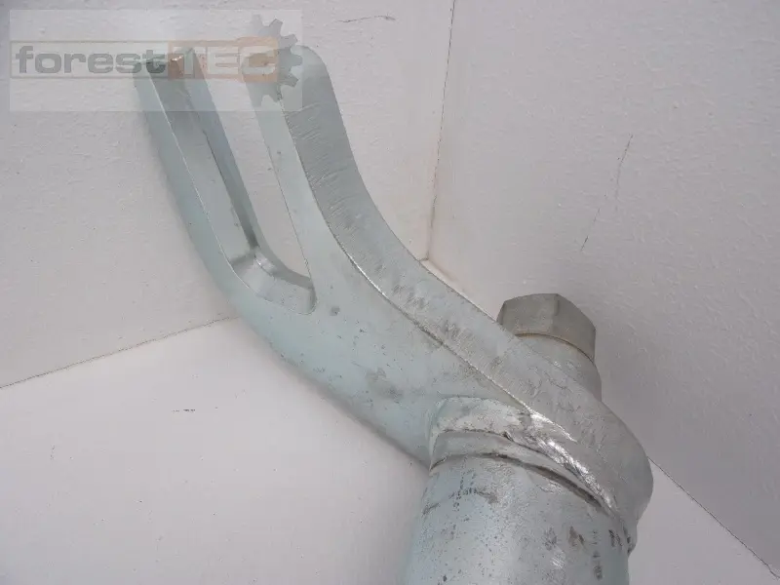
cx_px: 390
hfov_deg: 71.6
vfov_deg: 56.8
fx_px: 541
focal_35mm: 24
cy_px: 292
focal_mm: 4.3
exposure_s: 1/170
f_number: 3.3
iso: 80
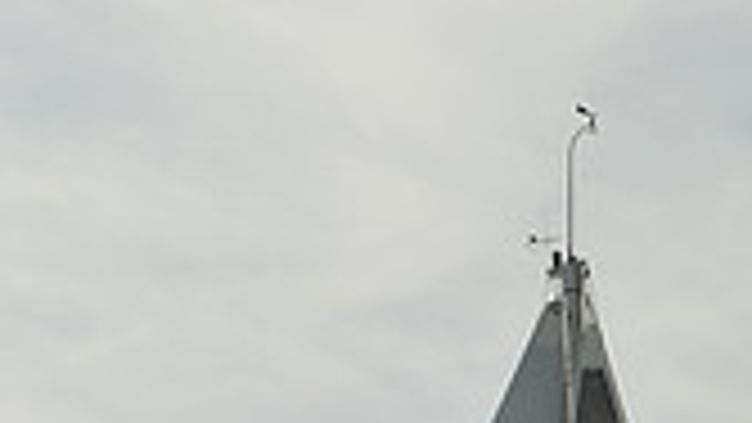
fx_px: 5066
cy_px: 1264
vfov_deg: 4.6
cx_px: 615
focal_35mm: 254
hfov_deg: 8.5
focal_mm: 70
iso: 200
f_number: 8
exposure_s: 1/1000
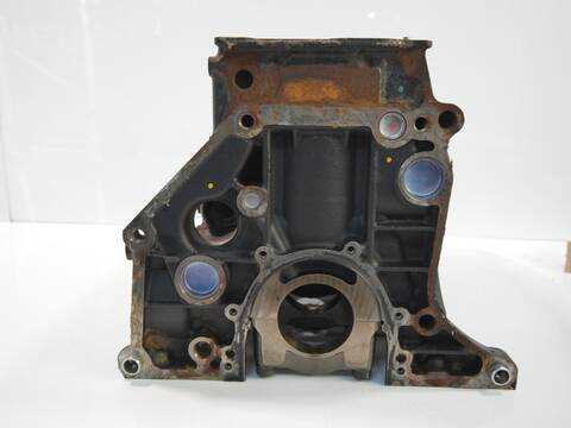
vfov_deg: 44.2
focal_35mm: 32
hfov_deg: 56.8
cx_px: 286
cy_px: 214
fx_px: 528
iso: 800
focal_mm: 16
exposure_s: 1/60
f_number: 3.8
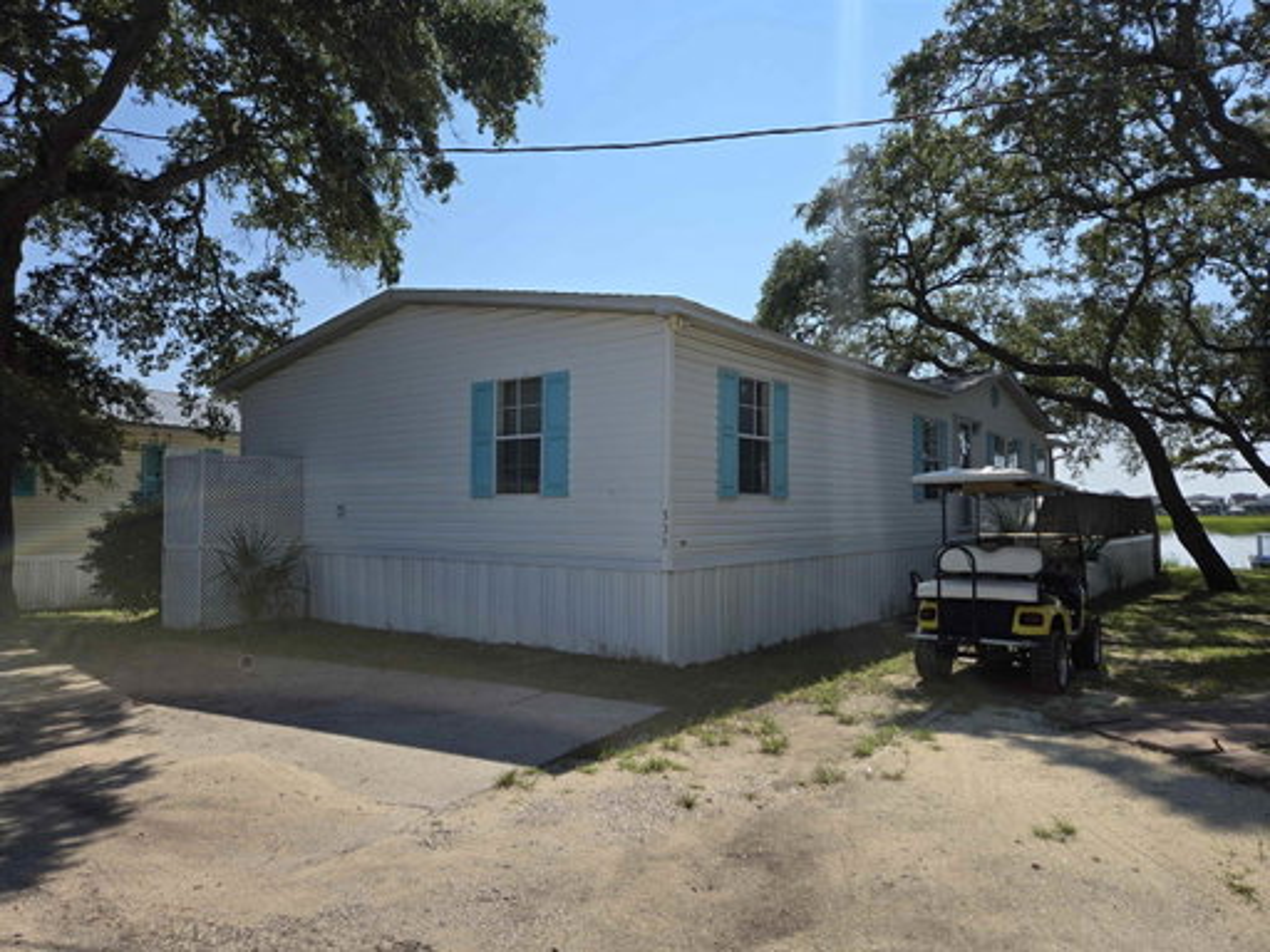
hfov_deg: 73.9
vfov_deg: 58.9
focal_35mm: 23
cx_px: 635
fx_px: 844
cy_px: 476
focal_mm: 5.4
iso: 25
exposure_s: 1/2497
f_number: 1.8
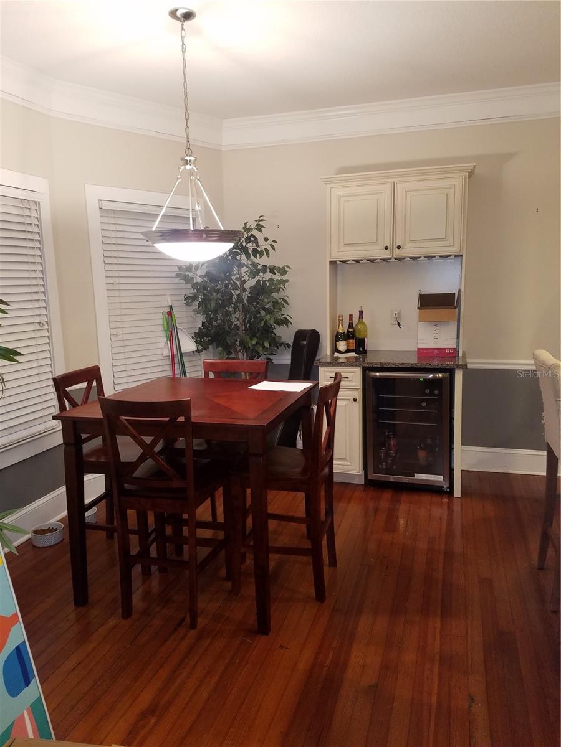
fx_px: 562
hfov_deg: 53.1
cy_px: 374
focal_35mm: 26
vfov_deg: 67.3
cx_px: 280
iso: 125
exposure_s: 1/17
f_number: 1.7
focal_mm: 4.2
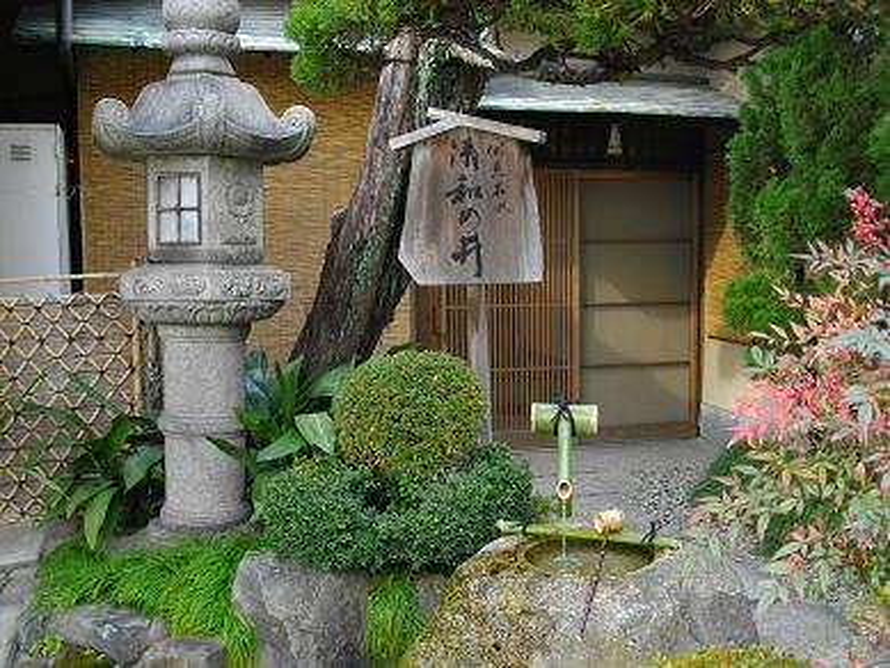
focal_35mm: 40
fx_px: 1029
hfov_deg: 46.8
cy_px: 334
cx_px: 445
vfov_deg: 36.0
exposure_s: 1/125
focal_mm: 7.1
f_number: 3.2
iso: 195
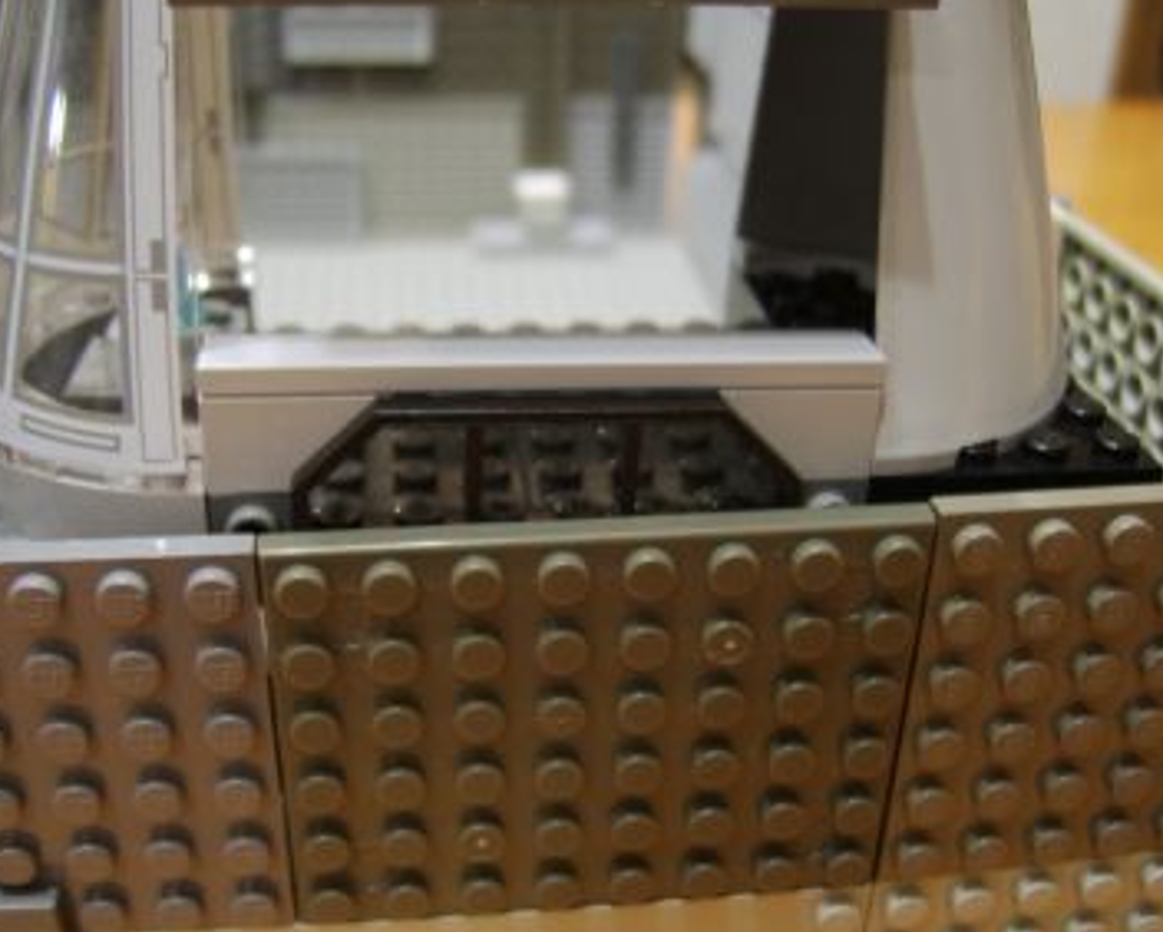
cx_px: 558
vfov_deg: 44.6
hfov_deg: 54.2
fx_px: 1137
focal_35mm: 33
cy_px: 459
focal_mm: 8.13
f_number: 2.7
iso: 71
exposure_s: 1/2
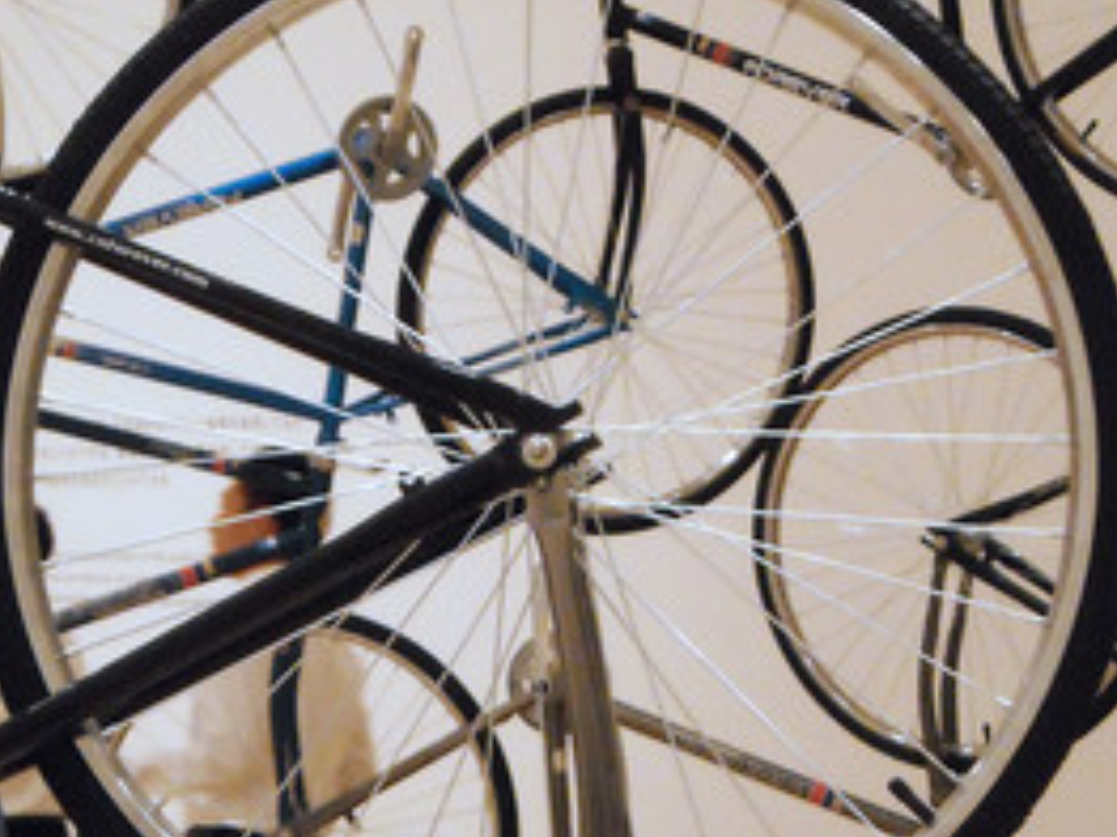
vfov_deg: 9.3
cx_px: 544
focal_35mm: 160
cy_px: 484
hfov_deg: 12.4
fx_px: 5161
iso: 800
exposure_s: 1/44
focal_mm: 17.1
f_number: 4.7
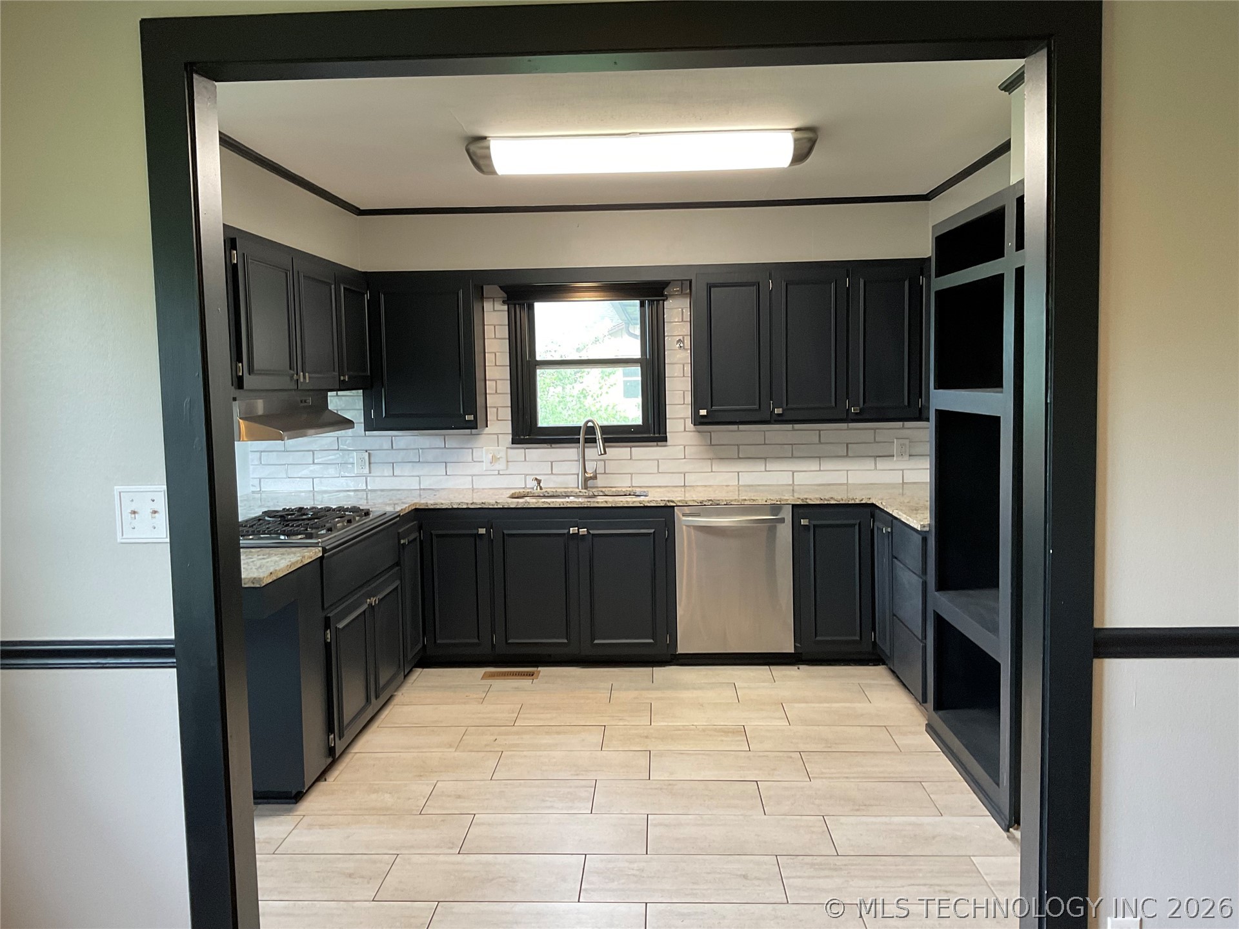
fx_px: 1038
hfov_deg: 61.7
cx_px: 620
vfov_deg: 48.2
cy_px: 464
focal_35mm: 29
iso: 80
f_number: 1.8
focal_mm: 3
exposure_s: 1/60
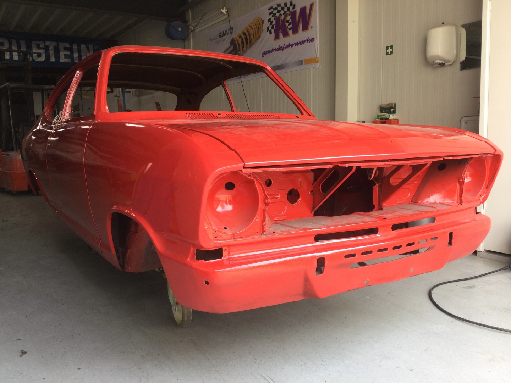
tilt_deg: -7.8
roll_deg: +0.0
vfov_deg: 45.4
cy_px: 192
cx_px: 256
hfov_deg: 58.4
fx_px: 458
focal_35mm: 31
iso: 25
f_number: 2.4
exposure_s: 1/50
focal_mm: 3.3
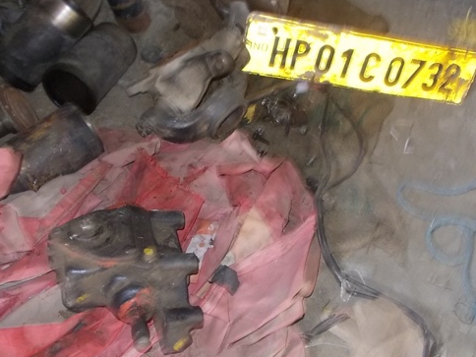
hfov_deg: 50.1
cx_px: 246
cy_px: 186
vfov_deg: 38.7
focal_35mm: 37
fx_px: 509
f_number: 2.7
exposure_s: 1/25
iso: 200
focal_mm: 4
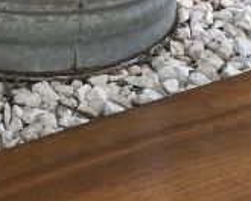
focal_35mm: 185
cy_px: -61
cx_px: -103
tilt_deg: -24.8
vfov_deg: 8.2
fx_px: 1374
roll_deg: +0.8
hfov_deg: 10.2
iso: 32
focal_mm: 4.2
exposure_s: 1/133
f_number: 1.6
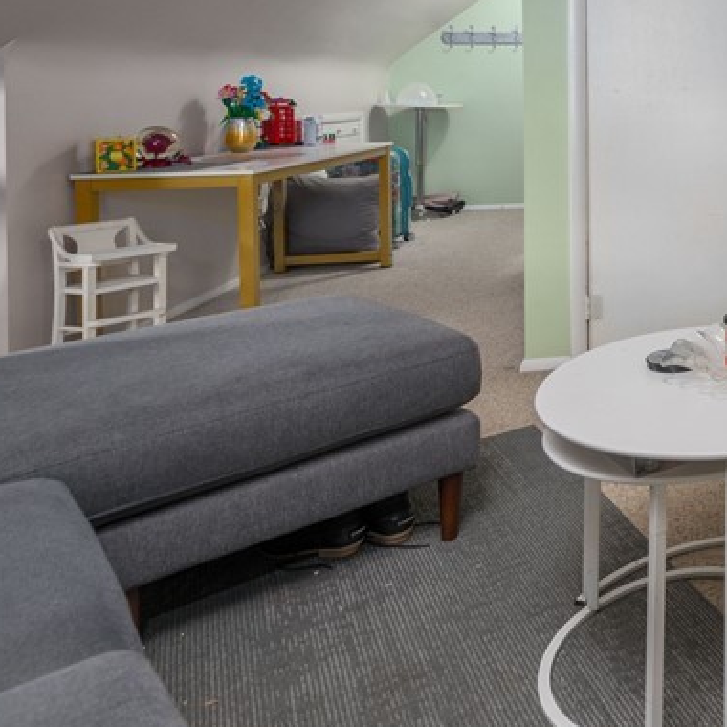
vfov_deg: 44.9
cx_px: 860
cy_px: 100
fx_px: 808
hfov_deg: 37.4
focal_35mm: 34
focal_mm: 14
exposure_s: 1/60
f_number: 8
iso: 320
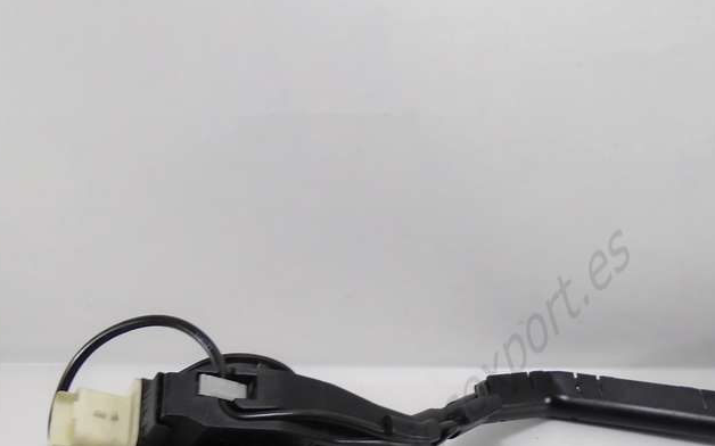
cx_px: 460
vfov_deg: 25.9
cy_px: 410
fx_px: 935
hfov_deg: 41.5
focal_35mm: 48
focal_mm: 4.6
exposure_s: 1/30
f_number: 3.2
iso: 160
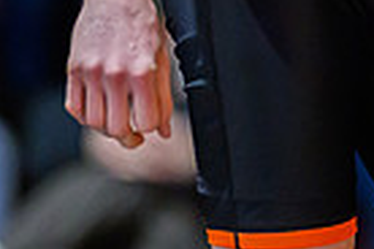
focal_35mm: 727
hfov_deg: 2.8
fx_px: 7552
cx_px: 358
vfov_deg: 1.9
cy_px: -404
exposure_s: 1/500
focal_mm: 135
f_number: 2
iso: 8000
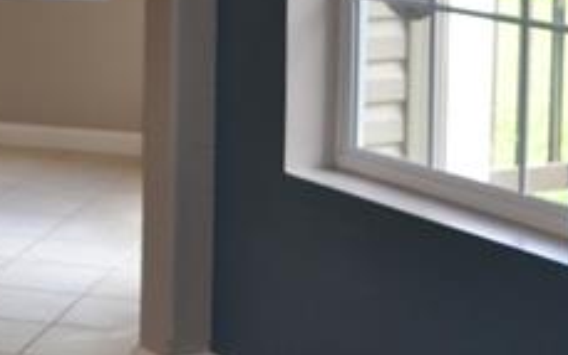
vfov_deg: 10.4
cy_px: -104
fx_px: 1904
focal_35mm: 123
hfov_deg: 16.0
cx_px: -196
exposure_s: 1/125
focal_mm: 18
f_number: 4
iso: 280
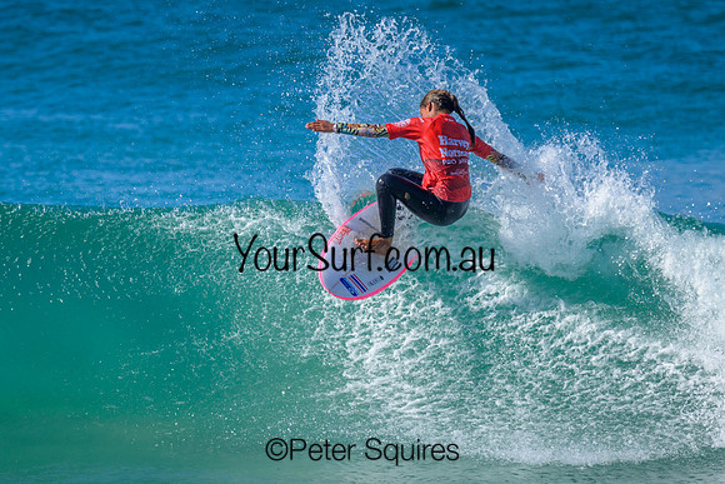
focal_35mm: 1098
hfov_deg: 1.9
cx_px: 339
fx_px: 22125
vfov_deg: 1.3
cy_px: 292
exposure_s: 1/2000
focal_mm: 800
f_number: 6.3
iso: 360
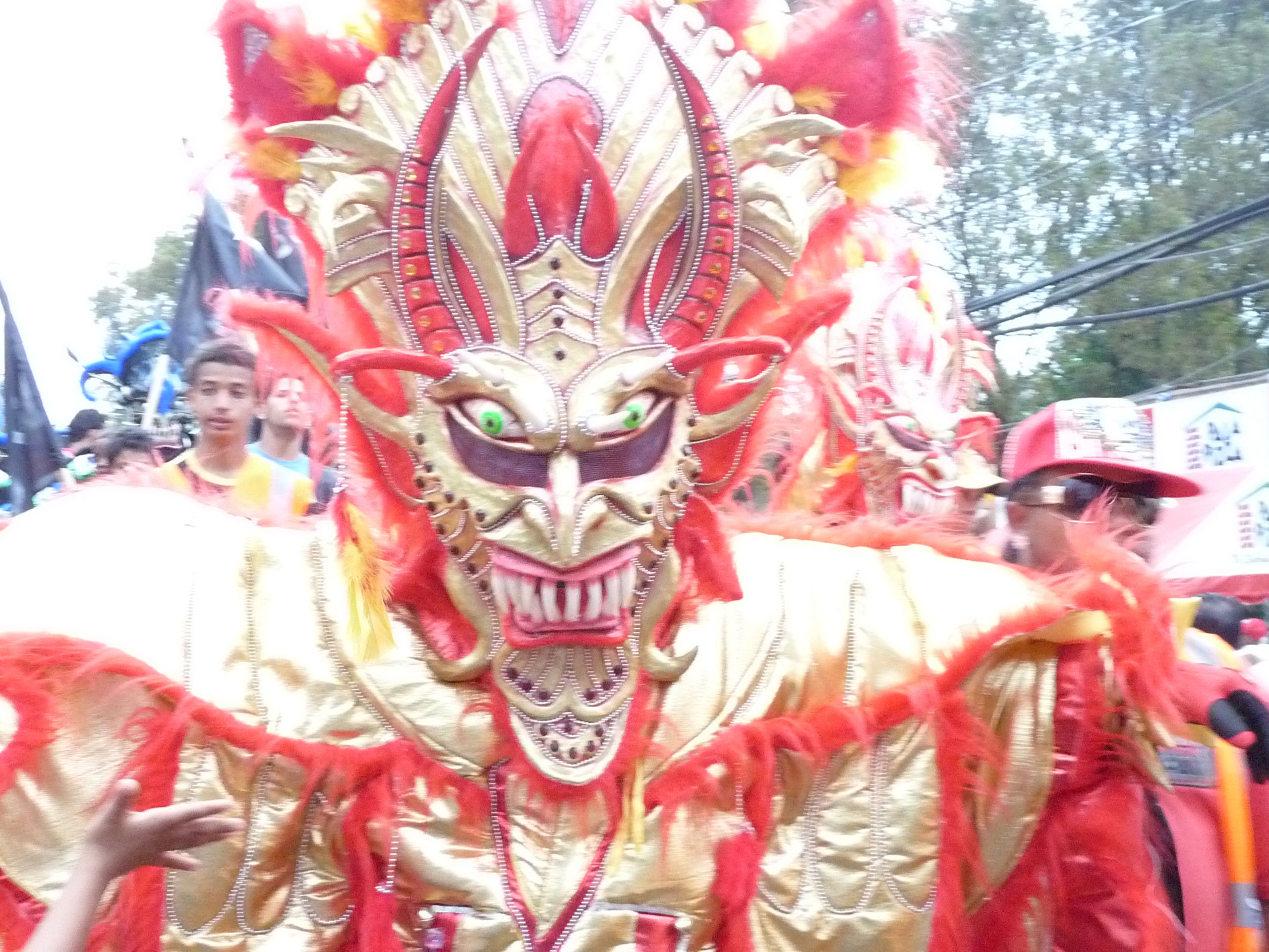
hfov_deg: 45.8
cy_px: 476
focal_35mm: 41
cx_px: 634
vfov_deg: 35.1
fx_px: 1503
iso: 500
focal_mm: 5
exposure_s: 1/60
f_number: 2.8
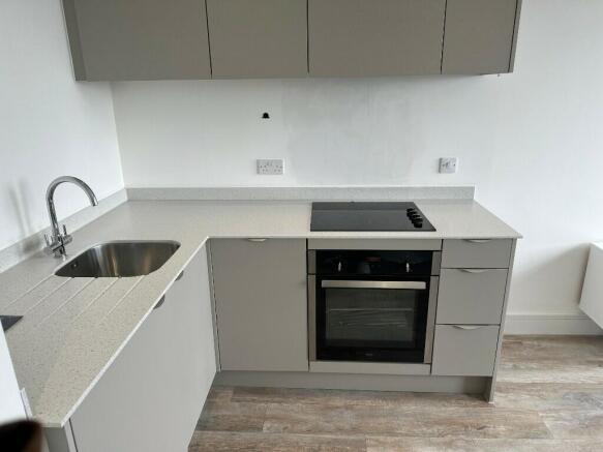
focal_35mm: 24
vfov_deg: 56.8
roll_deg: +0.1
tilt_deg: -20.0
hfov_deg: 71.6
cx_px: 302
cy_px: 226
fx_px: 418
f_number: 1.78
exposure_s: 1/180
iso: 64
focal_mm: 6.86
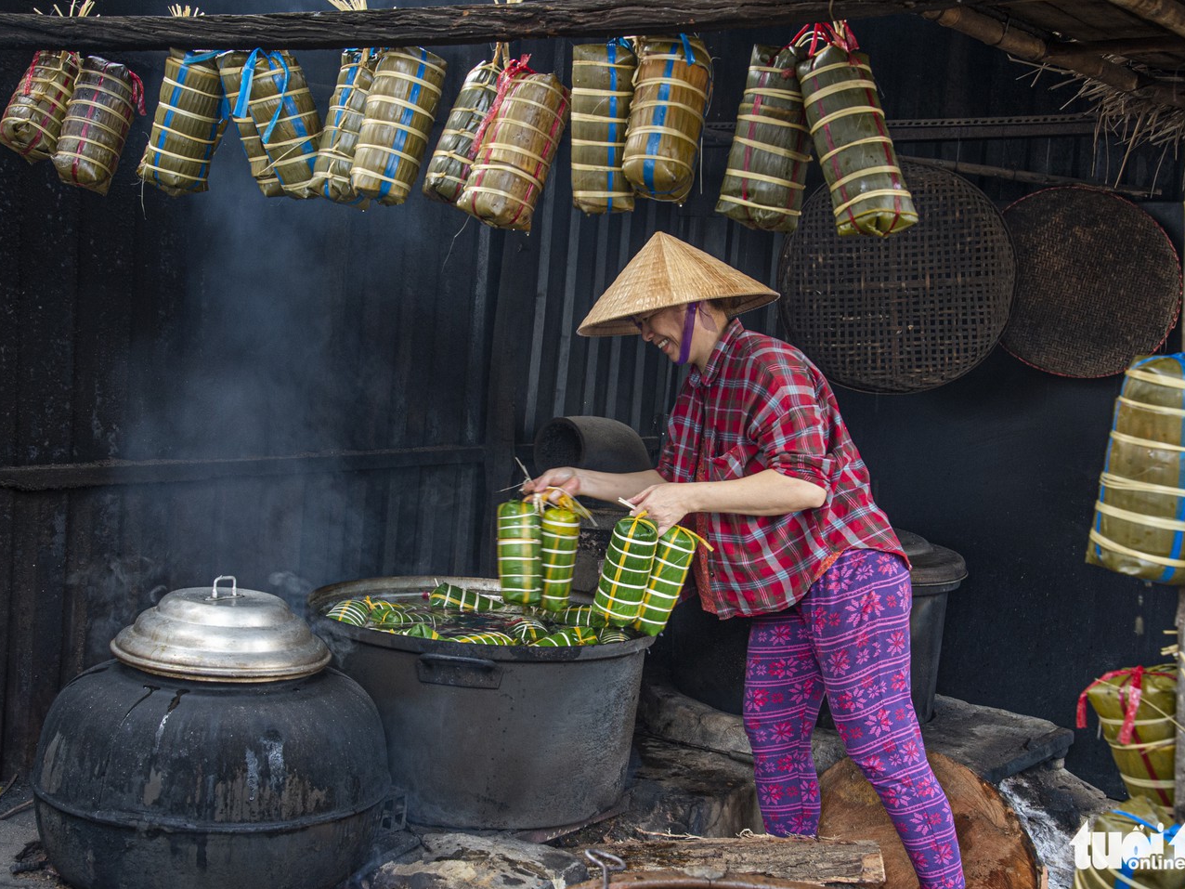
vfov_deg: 32.9
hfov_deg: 42.9
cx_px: 592
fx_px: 1506
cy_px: 451
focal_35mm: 44
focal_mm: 40
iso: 1600
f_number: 8
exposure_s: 1/60
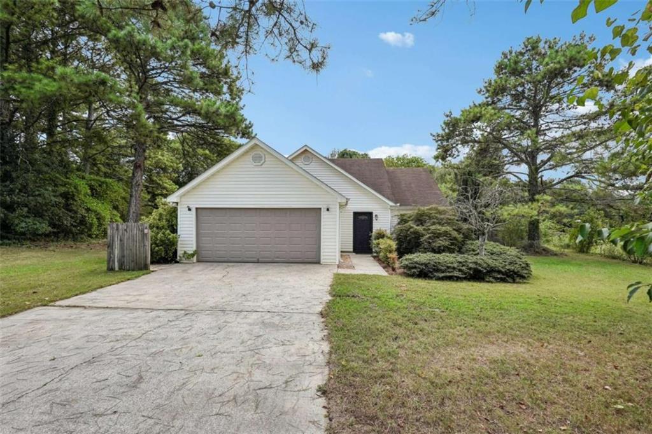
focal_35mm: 16
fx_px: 290
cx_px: 326
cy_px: 217
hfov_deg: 96.8
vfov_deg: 73.7
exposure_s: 1/2000
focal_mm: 16
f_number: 8
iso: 800
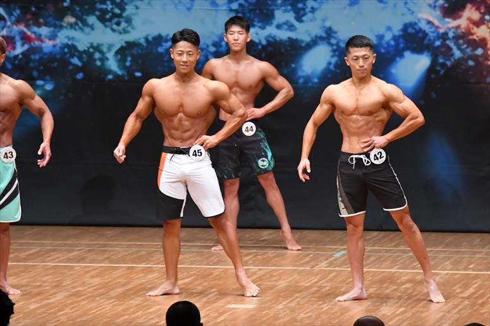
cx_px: 245
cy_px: 163
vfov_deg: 5.1
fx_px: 3673
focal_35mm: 270
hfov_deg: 7.6
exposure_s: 1/400
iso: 8000
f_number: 5.6
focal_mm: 180
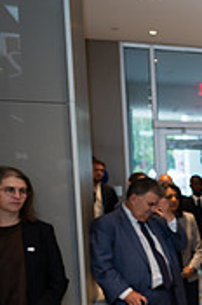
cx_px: 460
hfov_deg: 13.3
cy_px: 256
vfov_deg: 24.9
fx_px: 676
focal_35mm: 80
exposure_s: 1/160
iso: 400
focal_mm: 24
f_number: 3.2
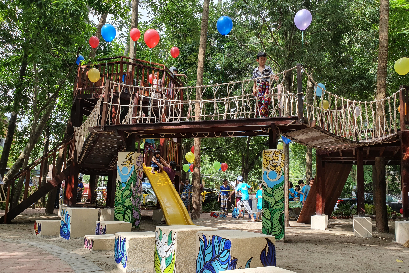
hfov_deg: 65.5
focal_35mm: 28
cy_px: 158
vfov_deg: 46.2
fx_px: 318
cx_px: 201
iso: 50
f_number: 2.4
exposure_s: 1/339
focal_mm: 4.32
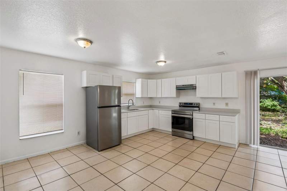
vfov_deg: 73.7
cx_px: 144
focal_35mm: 16
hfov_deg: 96.7
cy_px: 96
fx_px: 128
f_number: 8
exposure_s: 1/40
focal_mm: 16
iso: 400
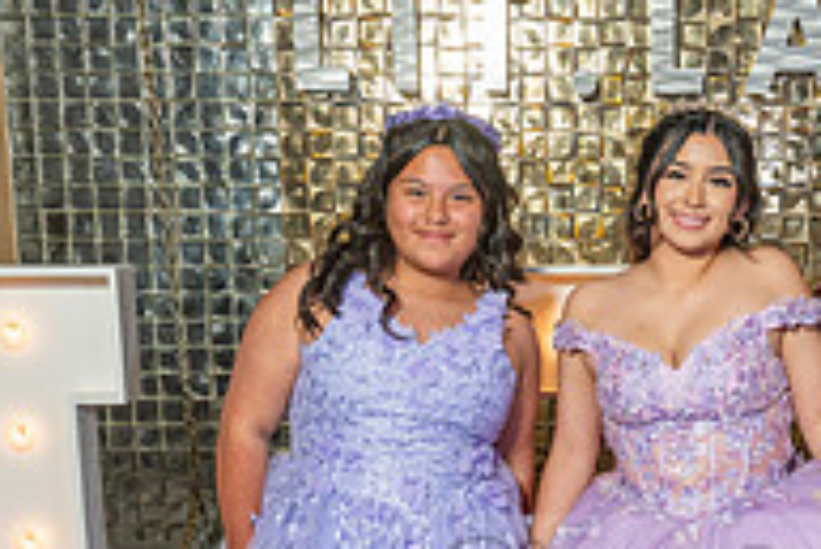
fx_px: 1757
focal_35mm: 77
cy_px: 638
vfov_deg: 17.0
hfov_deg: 25.9
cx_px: 642
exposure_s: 1/125
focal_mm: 24
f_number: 5.6
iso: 640
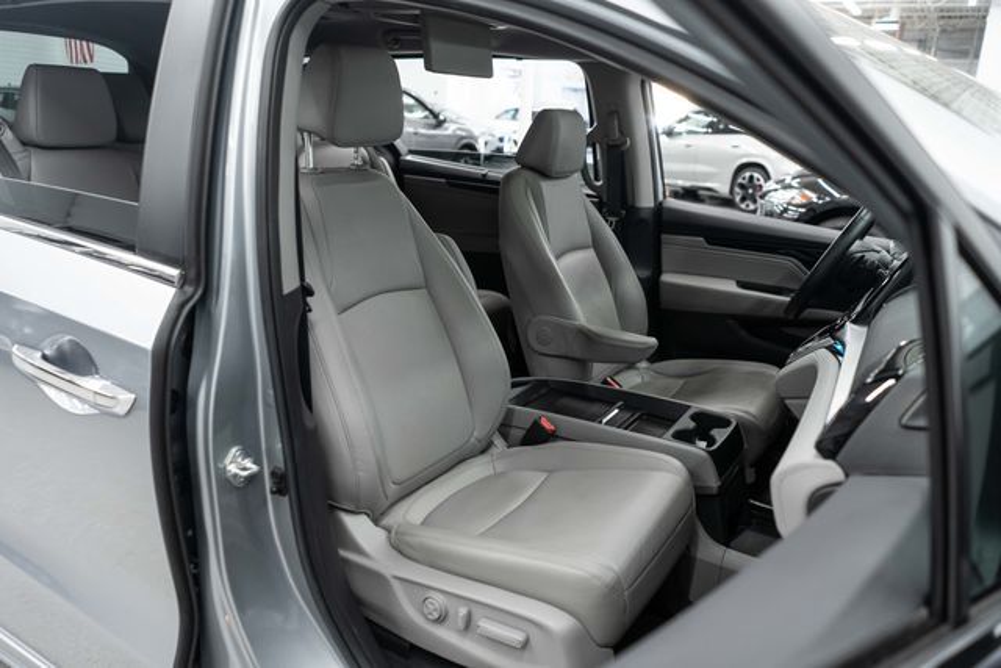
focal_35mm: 28
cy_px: 334
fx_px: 779
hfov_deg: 65.5
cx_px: 500
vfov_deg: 46.4
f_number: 3.2
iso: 320
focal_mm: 28
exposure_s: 1/40
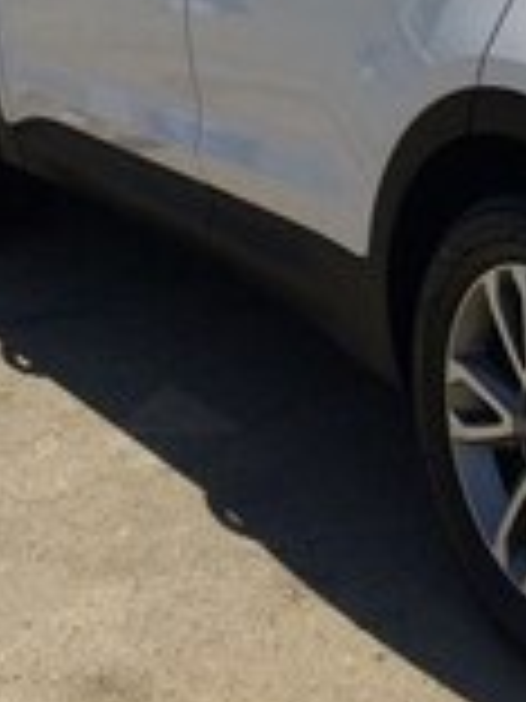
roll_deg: +2.1
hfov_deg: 15.5
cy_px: -184
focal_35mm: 92
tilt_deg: -4.3
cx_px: 616
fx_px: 1864
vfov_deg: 19.8
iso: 32
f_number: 2.2
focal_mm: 4.15
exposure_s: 1/4115
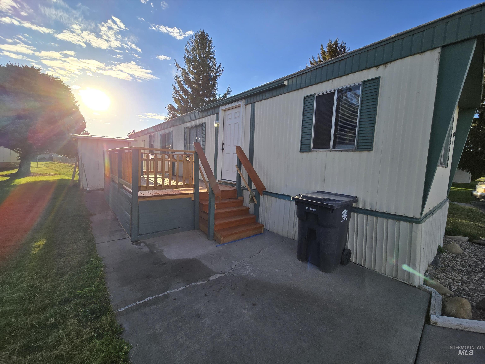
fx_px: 182
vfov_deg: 89.9
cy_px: 182
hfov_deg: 106.2
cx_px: 242
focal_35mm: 13
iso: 50
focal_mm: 2.2
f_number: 2.2
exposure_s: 1/1559
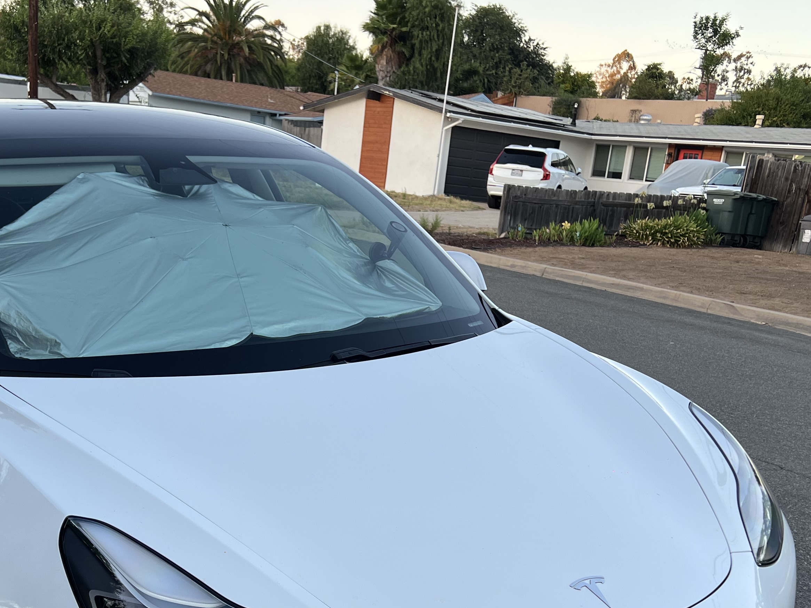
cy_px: 486
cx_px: 340
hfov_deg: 41.9
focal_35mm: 45
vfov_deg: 31.4
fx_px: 1054
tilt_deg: -17.8
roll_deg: -7.1
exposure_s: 1/201
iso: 40
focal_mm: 5.7
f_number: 1.5
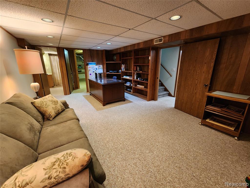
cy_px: 94
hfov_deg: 106.2
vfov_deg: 89.9
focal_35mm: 13
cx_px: 125
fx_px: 94
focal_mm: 2.2
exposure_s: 1/40
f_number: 2.2
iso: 400
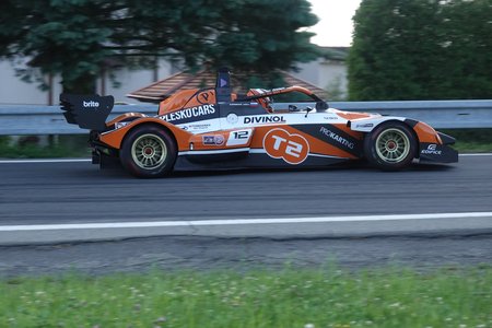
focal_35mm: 135
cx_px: 246
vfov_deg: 10.2
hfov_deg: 15.2
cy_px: 164
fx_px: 1845
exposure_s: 1/800
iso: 500
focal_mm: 49.51
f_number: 4
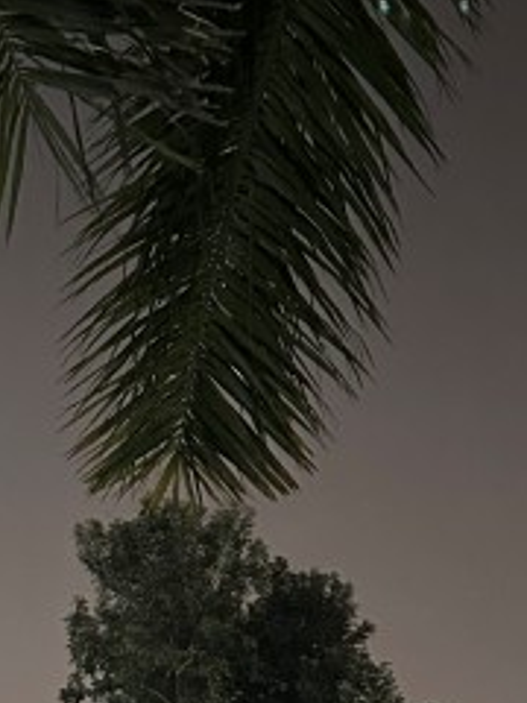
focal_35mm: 100
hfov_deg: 14.2
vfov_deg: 19.0
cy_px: 729
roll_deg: -0.8
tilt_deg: +11.9
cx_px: -149
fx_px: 2030
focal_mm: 6.86
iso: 2000
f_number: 1.78
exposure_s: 1/15
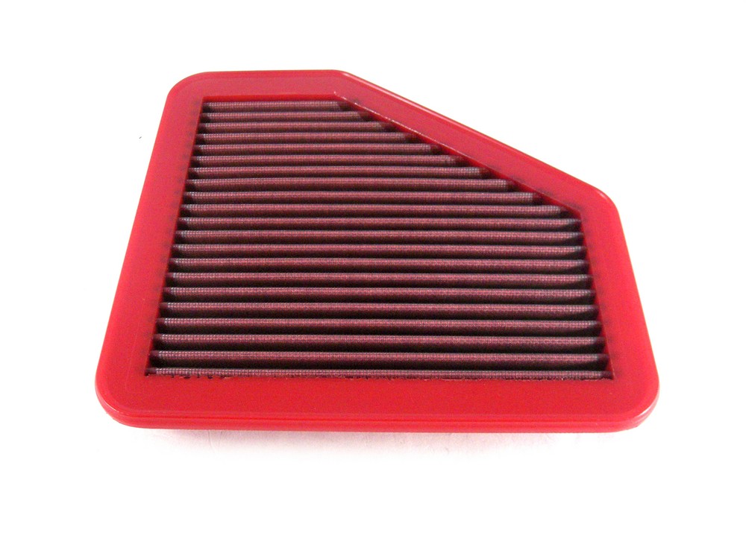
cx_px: 373
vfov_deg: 40.7
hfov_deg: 52.6
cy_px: 280
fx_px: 754
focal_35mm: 35
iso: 385
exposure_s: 1/125
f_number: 2.8
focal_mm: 5.7
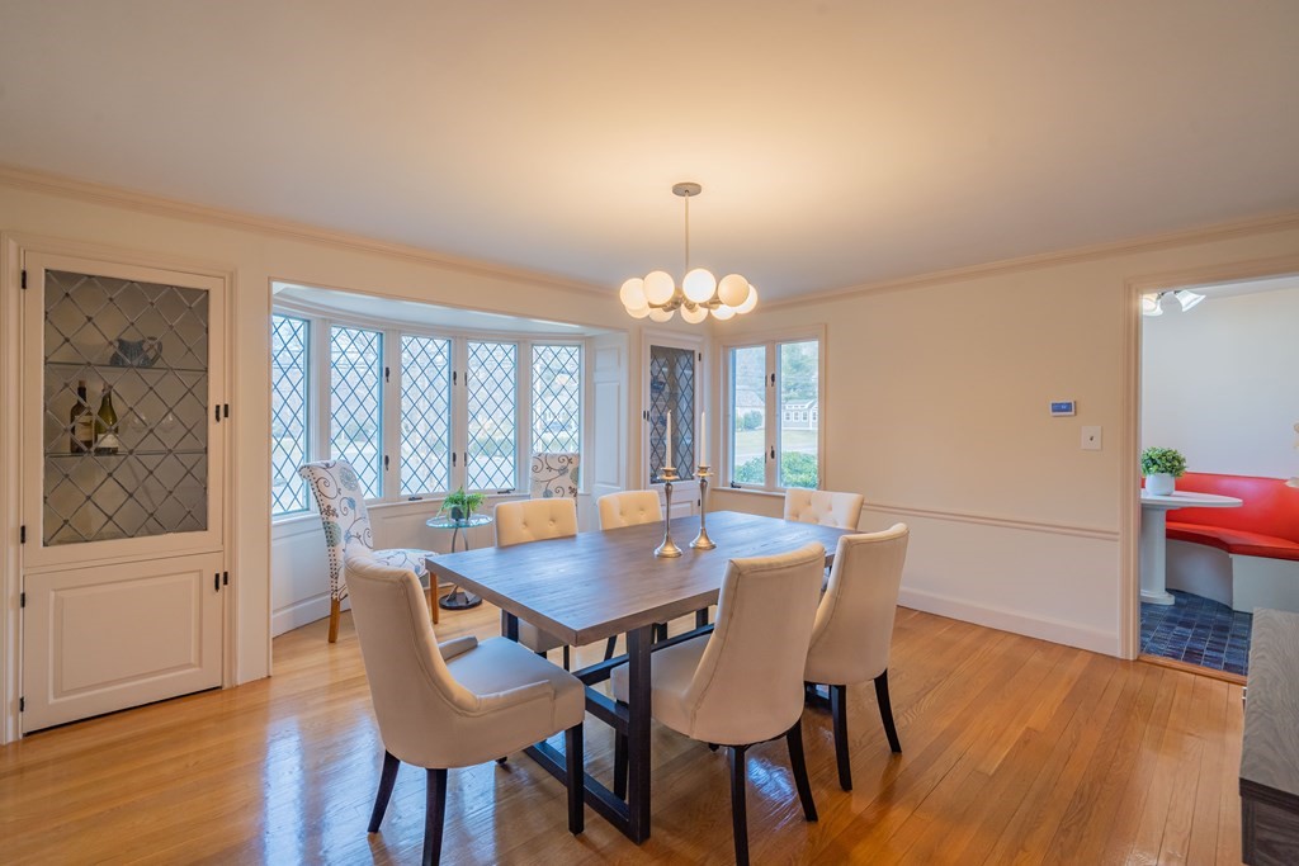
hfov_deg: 100.4
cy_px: 433
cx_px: 650
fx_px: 541
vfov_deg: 77.3
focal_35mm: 15
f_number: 8
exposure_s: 1/100
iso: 400
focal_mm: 15
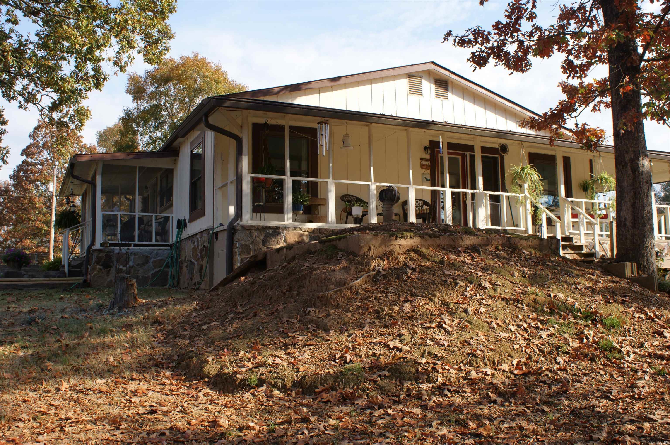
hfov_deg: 53.2
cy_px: 222
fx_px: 670
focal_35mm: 36
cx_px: 335
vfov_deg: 36.8
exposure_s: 1/80
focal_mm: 24
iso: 100
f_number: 8
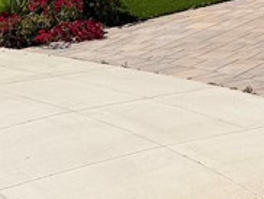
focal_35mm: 135
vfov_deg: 10.6
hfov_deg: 13.4
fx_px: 1031
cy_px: -109
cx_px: 440
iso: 80
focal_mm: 6.76
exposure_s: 1/7353
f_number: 1.78
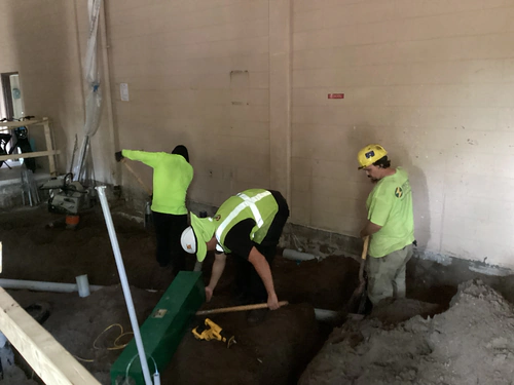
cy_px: 192
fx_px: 460
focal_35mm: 31
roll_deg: +1.3
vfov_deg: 45.4
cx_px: 257
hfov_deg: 58.4
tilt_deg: -12.3
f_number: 2.4
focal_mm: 3.3
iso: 800
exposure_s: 1/17
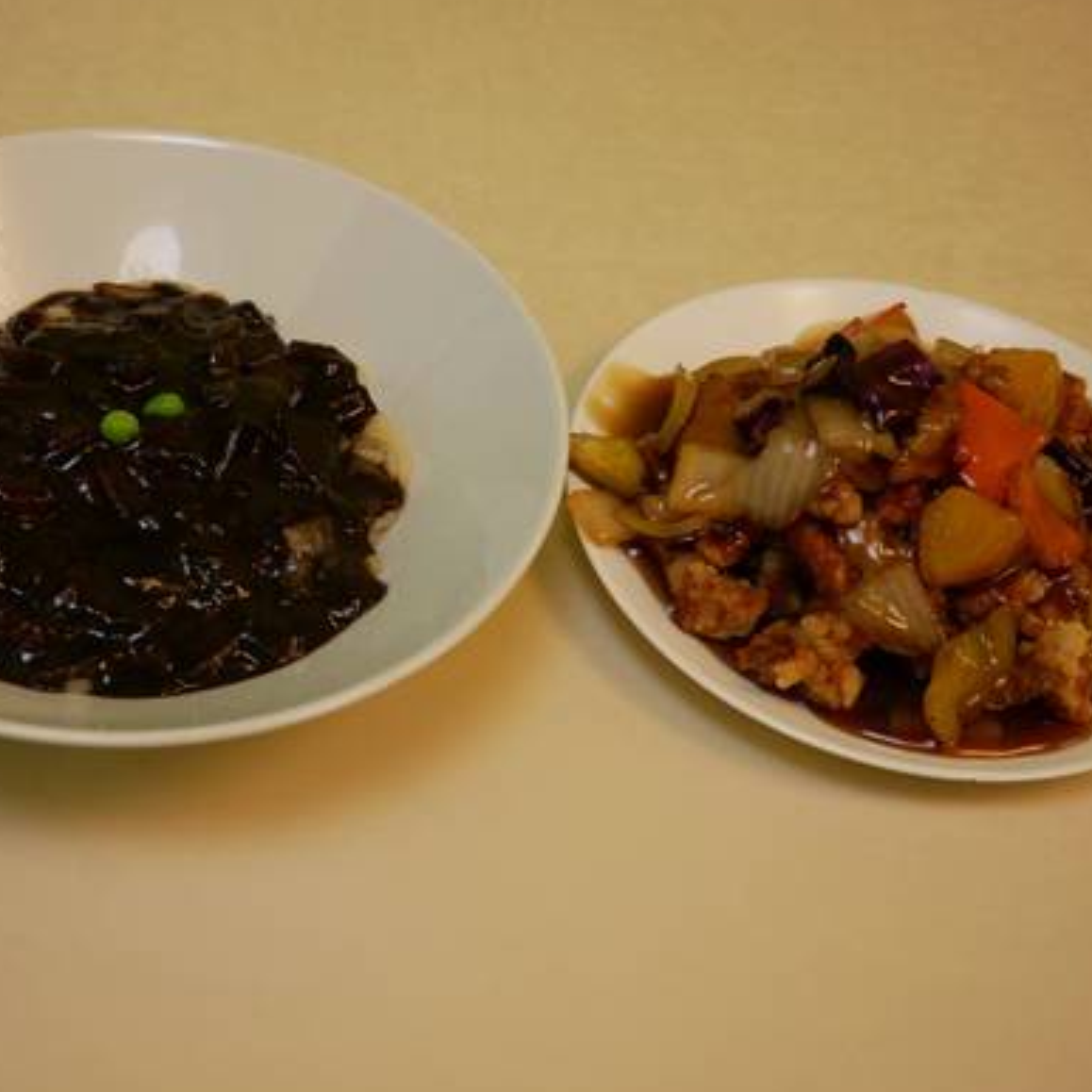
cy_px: 487
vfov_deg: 29.1
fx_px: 2106
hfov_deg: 29.0
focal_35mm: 59
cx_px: 446
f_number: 4.2
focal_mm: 22
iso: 200
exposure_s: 1/8
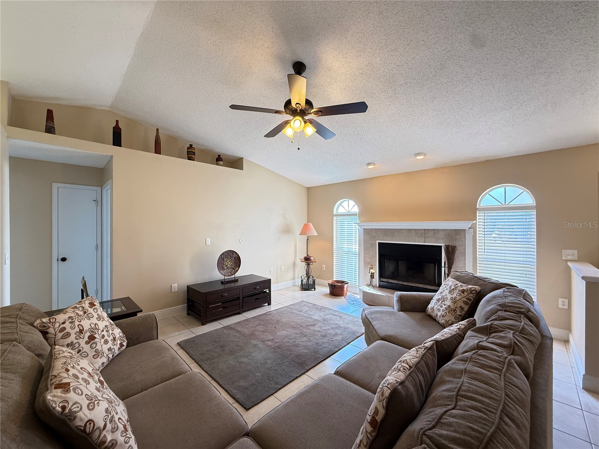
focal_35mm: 14
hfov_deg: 102.1
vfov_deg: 85.7
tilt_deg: +1.1
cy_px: 224
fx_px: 242
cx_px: 300
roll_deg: -0.2
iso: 400
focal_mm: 2.22
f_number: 2.2
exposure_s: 1/120
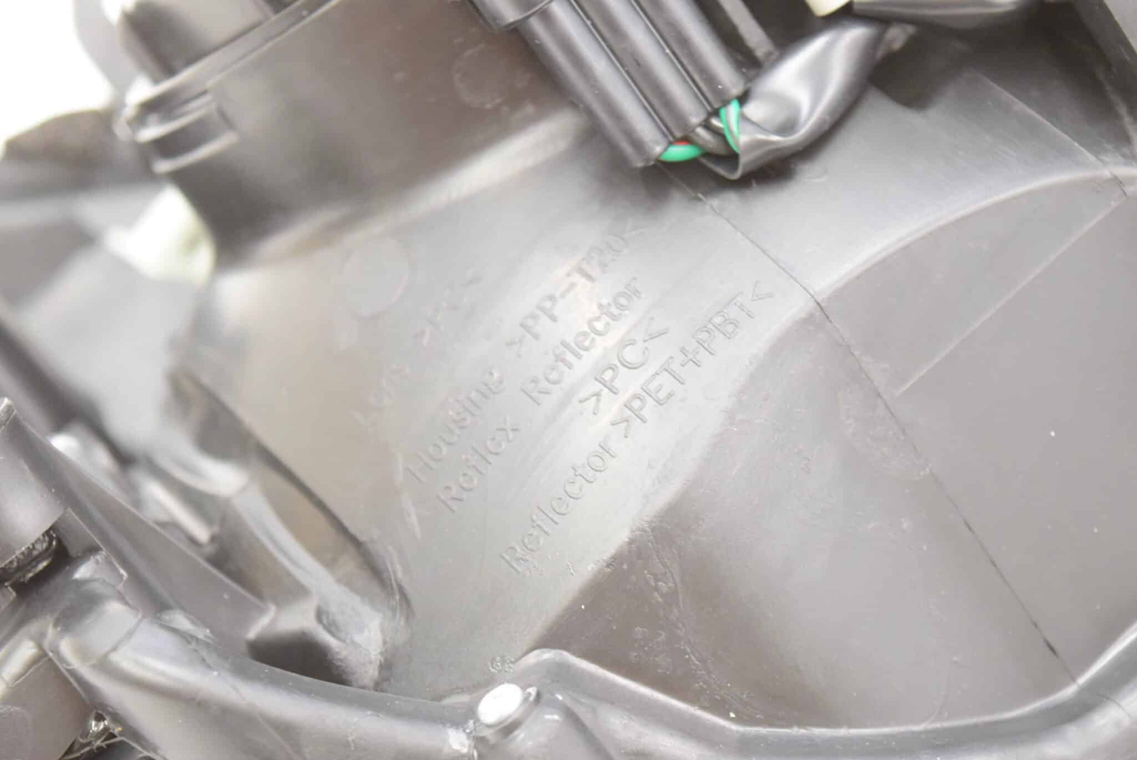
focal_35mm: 82
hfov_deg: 24.6
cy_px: 380
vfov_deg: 16.6
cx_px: 568
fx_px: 2607
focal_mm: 55
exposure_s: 1/60
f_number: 5.6
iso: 2000
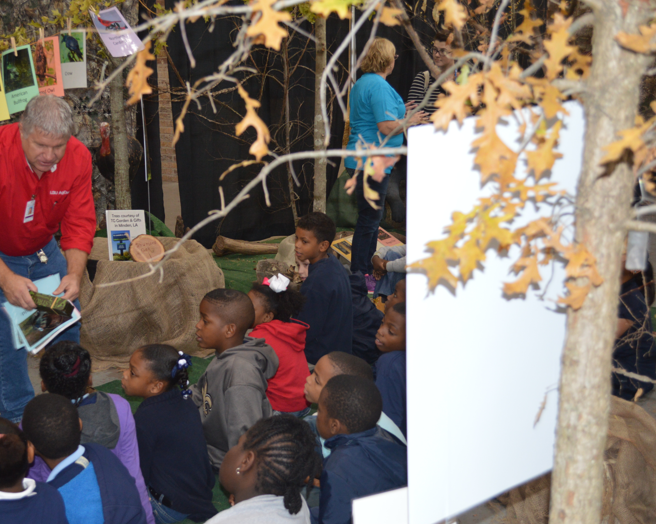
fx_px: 1068
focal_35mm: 55
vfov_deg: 27.6
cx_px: 280
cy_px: 261
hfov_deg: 34.1
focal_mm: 32
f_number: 4.8
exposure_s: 1/60
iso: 720
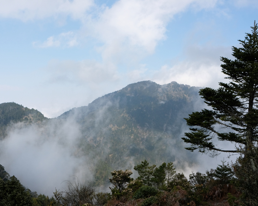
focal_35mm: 45
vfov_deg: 33.4
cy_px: 111
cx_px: 107
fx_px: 344
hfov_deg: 41.0
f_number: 5.6
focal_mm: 23
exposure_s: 1/2700
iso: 640
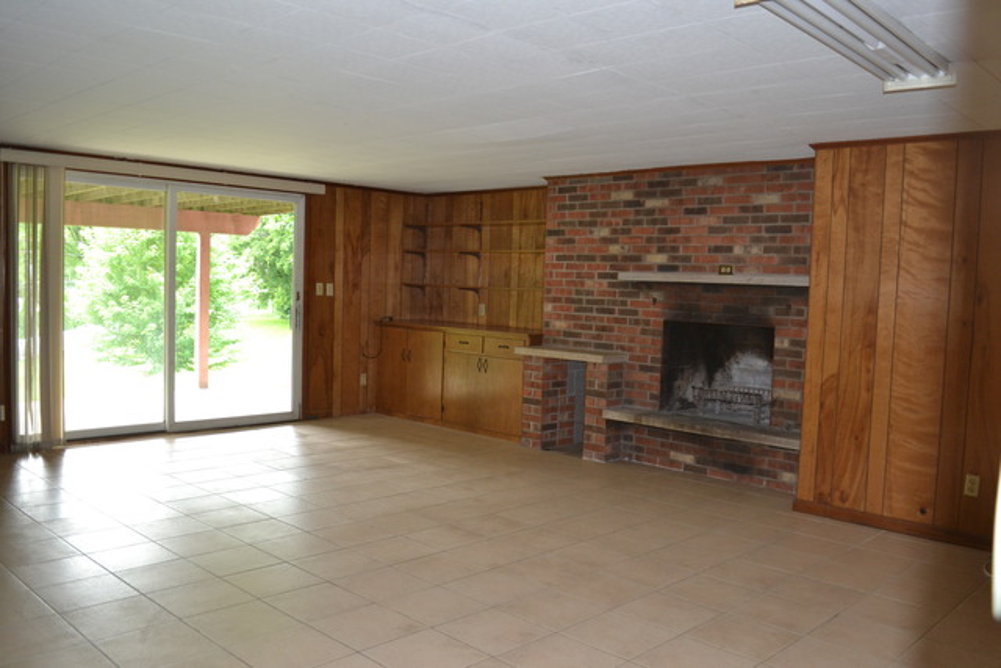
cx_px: 500
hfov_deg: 61.9
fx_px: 834
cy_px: 334
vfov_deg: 43.6
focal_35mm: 30
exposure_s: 1/60
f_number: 3.8
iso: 720
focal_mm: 20
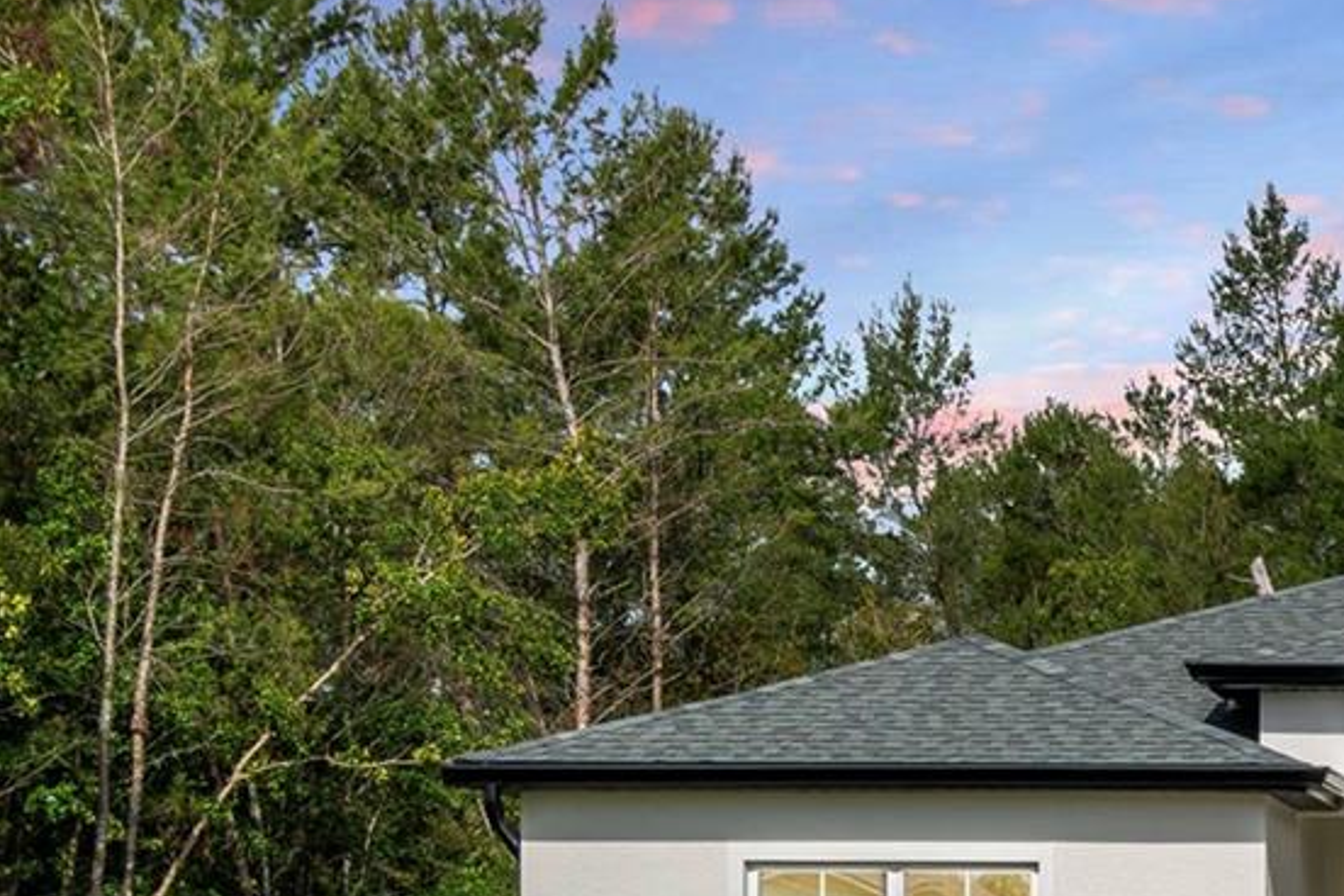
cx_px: 1790
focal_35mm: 87
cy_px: 947
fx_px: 3248
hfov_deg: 21.0
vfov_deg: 15.4
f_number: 9
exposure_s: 1/640
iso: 100
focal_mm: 20
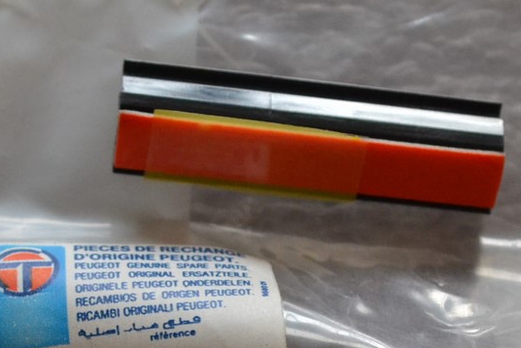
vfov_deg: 9.1
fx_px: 2186
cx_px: 227
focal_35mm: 151
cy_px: 295
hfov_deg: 13.6
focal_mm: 40
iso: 2000
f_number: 5.3
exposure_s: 1/60
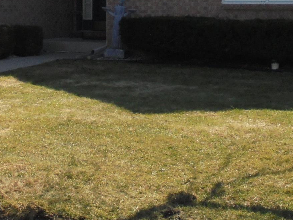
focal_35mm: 100
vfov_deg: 14.4
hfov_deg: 19.5
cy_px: -32
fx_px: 847
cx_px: 70
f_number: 4
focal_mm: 6.1
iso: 100
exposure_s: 1/800
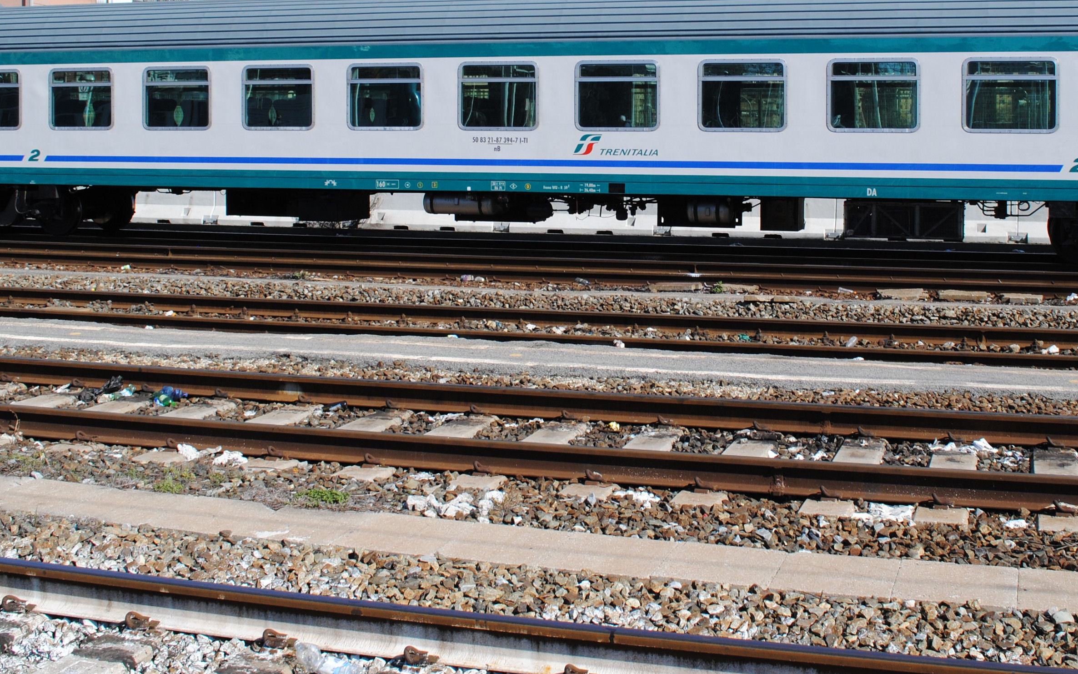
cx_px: 640
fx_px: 1322
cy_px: 146
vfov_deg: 28.1
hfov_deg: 44.2
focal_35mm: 45
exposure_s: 1/200
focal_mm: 18
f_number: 7.1
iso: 100
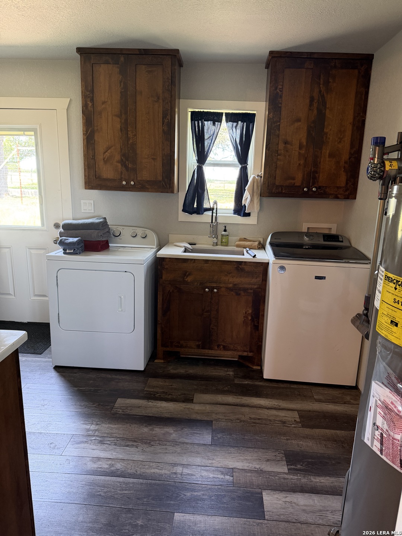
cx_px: 201
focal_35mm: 24
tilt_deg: -12.9
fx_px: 372
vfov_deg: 71.6
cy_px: 268
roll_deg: -2.5
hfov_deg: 56.8
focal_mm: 6.76
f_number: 1.78
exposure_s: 1/60
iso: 400
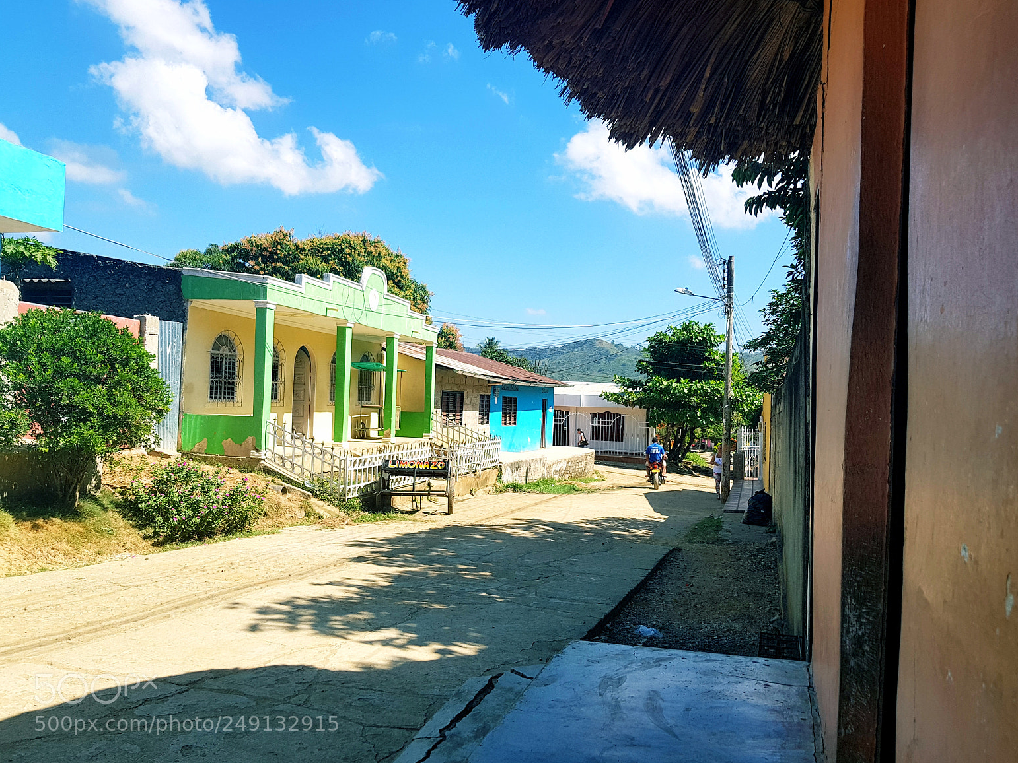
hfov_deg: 65.3
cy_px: 380
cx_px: 522
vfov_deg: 51.4
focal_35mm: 27
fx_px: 794
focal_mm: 4.2
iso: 40
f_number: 1.7
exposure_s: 1/1928
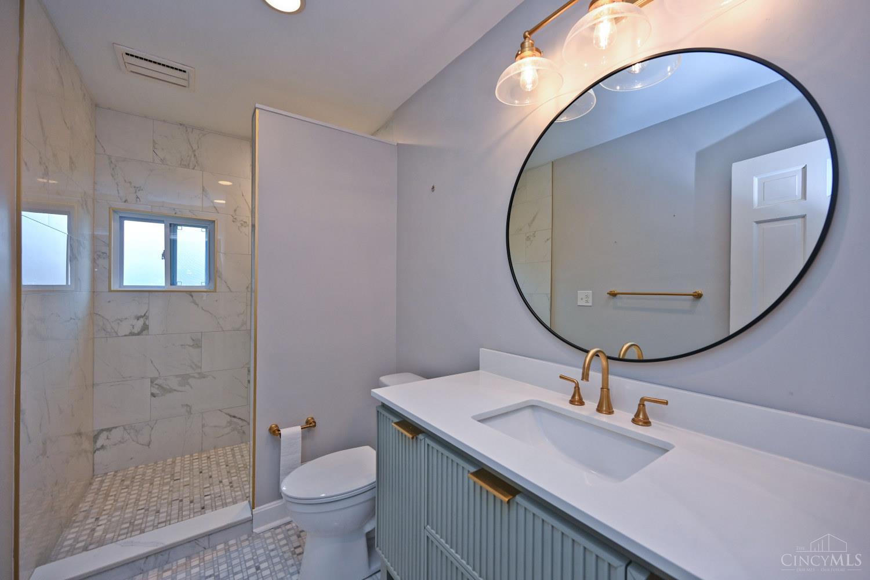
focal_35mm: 14
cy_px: 290
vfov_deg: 81.2
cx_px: 435
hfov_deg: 104.3
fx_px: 338
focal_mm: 14
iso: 200
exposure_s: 1/80
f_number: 4.5
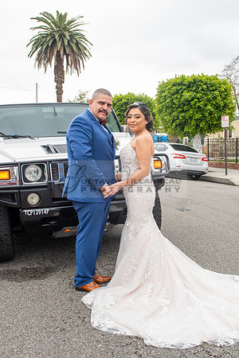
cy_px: 179
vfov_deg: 48.0
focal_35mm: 40
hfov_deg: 33.0
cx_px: 120
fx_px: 403
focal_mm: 27
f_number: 5.6
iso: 500
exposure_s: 1/200
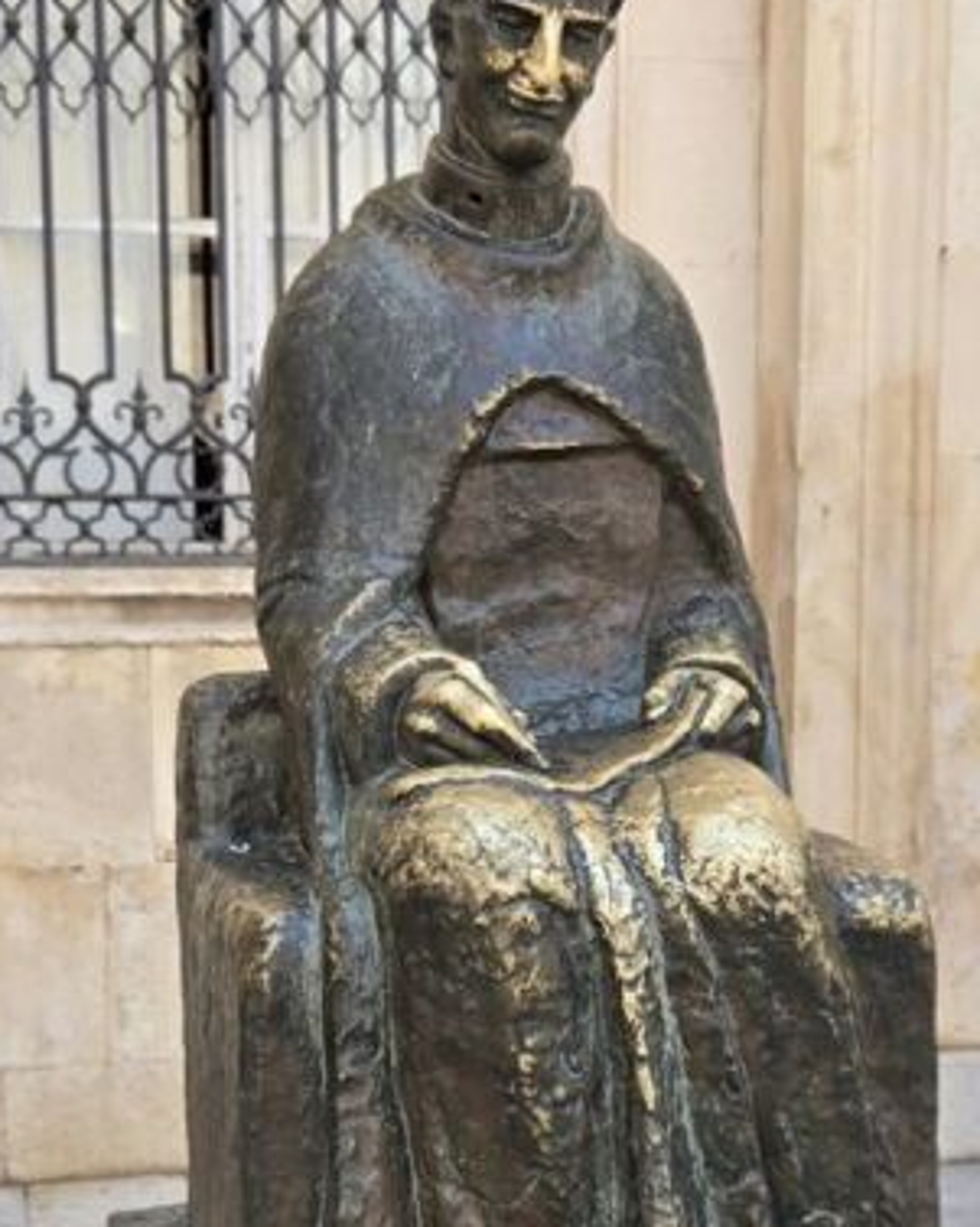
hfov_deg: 24.9
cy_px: 862
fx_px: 2214
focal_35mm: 61
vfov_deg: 30.6
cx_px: 381
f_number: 1.8
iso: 50
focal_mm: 5.4
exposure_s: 1/719
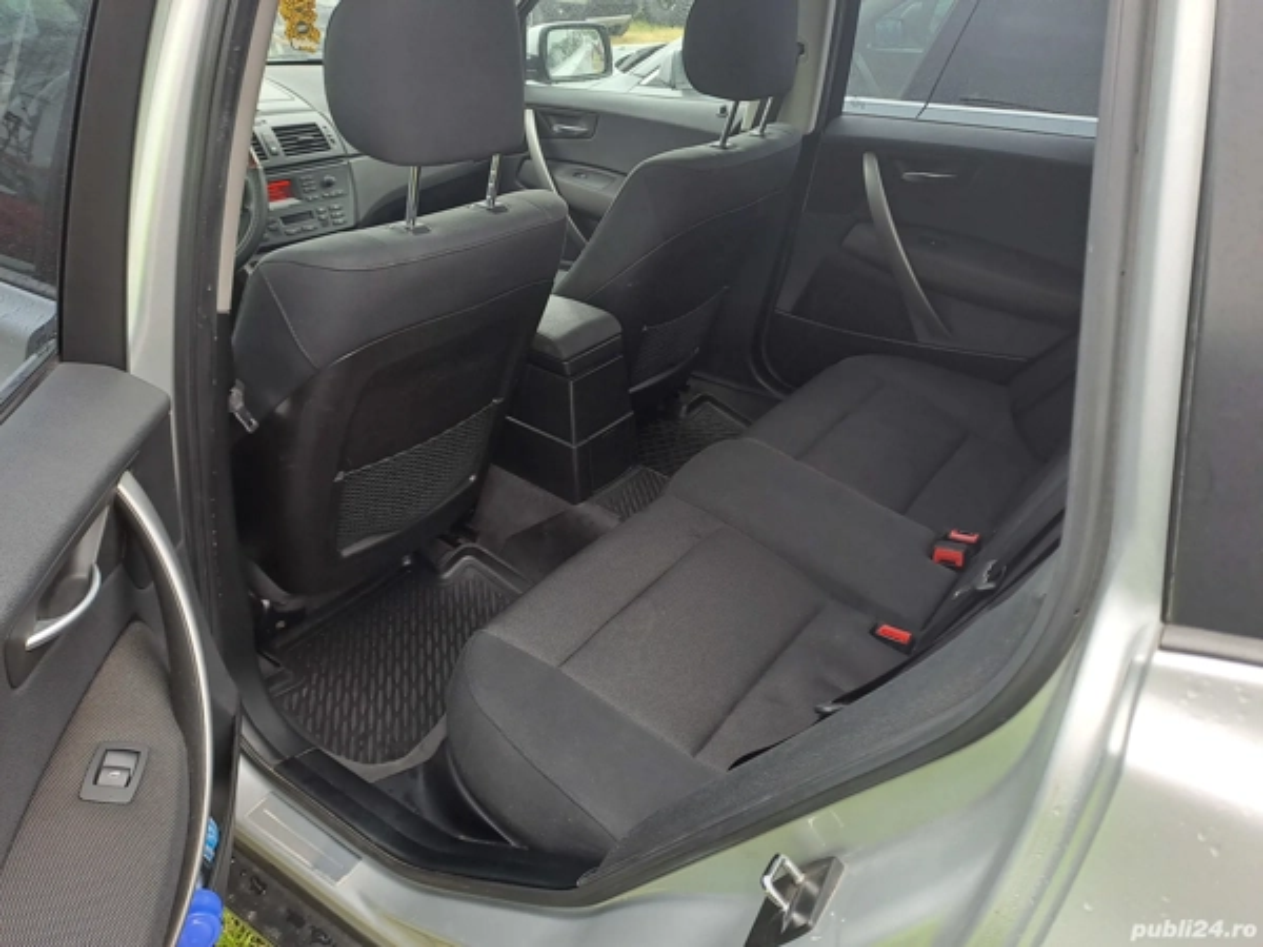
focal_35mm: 25
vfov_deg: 54.9
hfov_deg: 69.4
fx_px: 912
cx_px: 632
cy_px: 474
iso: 40
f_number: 1.8
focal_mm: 4.65
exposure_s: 1/50
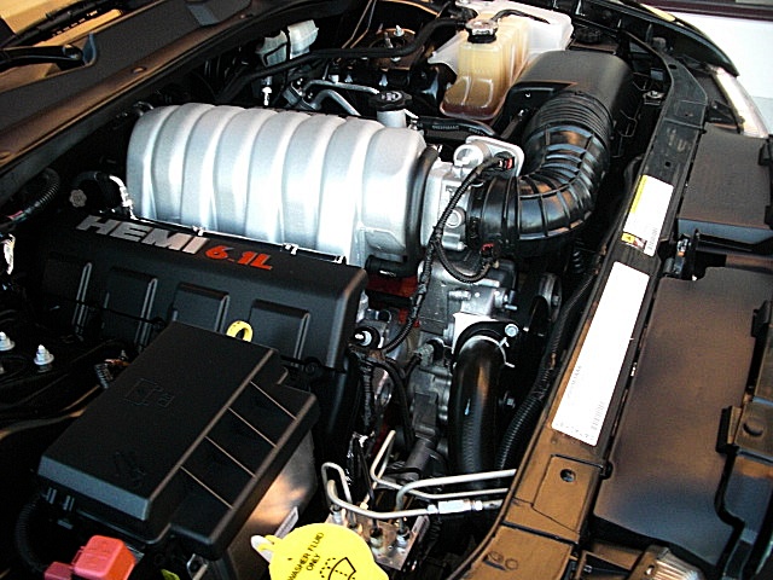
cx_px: 386
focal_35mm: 36
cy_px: 290
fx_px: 804
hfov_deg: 51.4
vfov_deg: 39.7
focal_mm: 6.3
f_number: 2.8
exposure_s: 1/60
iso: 400
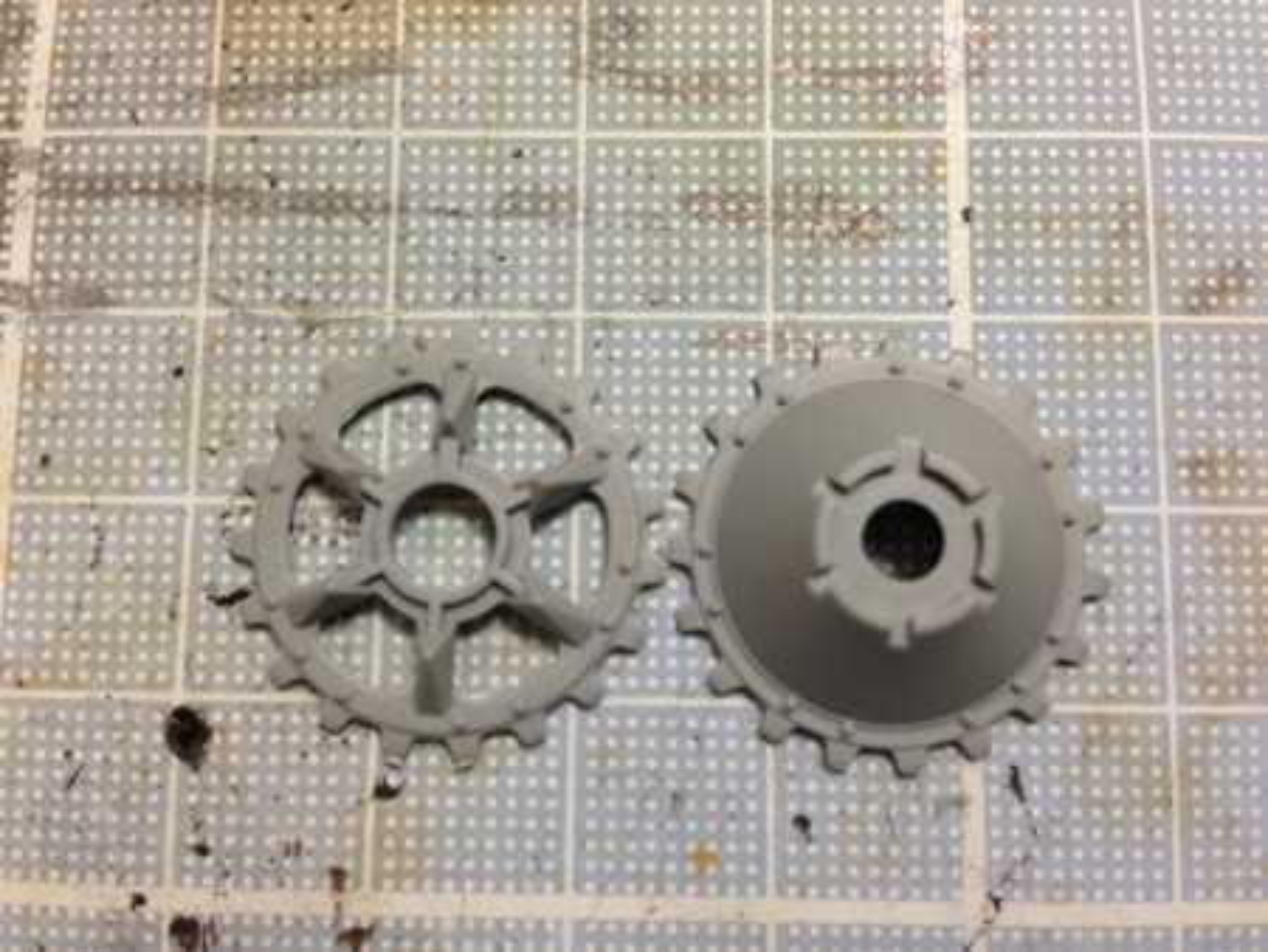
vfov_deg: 43.0
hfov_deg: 55.3
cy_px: 476
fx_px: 1209
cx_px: 634
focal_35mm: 33
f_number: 2.4
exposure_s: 1/20
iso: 100
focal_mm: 4.13
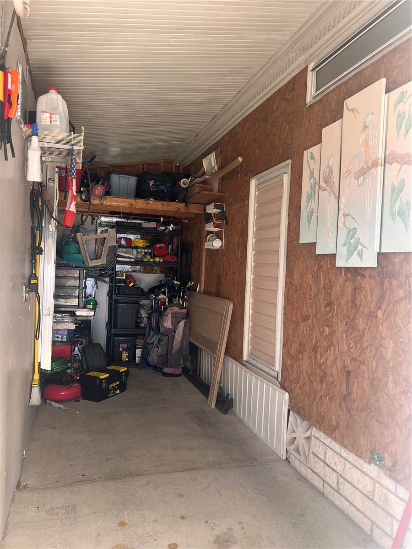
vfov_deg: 67.3
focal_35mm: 26
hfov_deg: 53.1
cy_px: 274
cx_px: 206
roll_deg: -3.4
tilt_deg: -1.5
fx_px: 413
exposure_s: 1/121
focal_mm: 5.7
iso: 80
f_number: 1.5
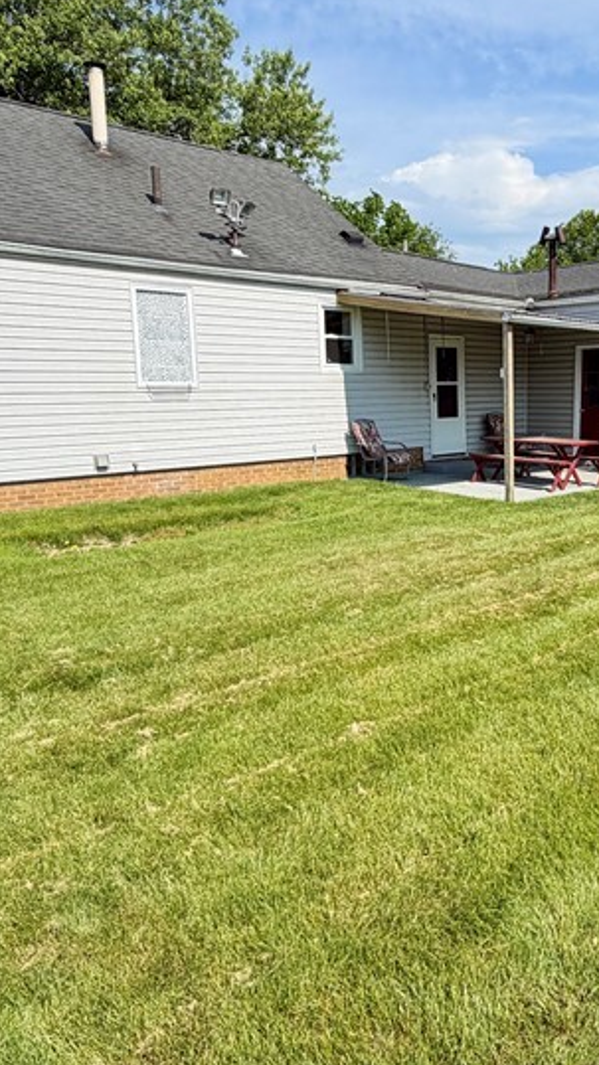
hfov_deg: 38.2
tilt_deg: -8.6
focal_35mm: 29
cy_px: 510
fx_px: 819
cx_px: 502
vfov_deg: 66.0
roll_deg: +1.2
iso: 20
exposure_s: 1/853
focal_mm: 2.22
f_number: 2.2
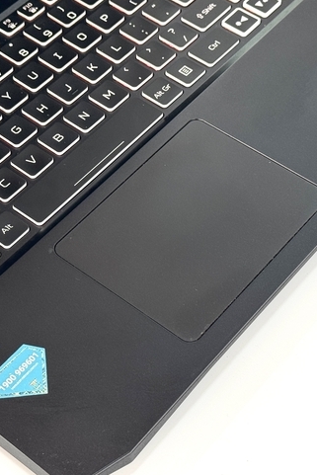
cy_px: 198
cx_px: 94
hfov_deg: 16.4
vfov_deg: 24.4
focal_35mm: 83
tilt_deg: -49.7
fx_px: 1095
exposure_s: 1/78
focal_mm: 6.76
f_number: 1.78
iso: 100
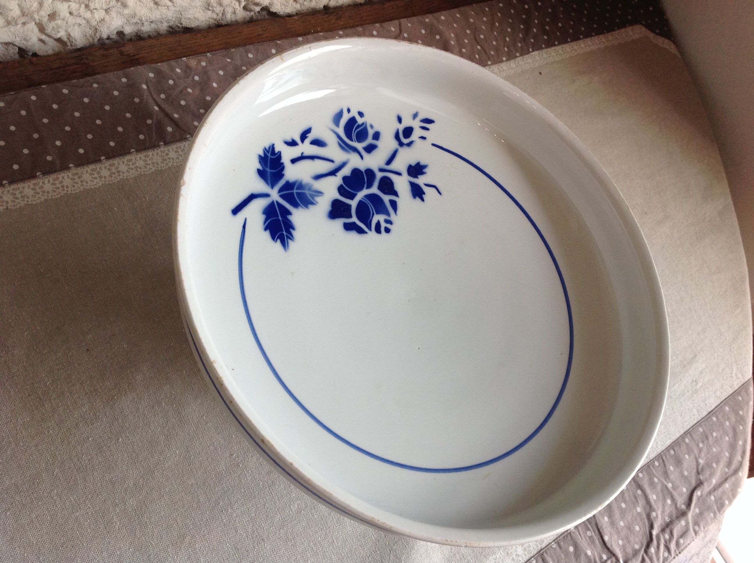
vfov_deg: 40.6
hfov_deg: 52.7
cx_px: 377
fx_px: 761
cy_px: 282
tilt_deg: -55.7
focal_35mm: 35
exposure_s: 1/120
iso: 100
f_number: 2.4
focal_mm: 4.28
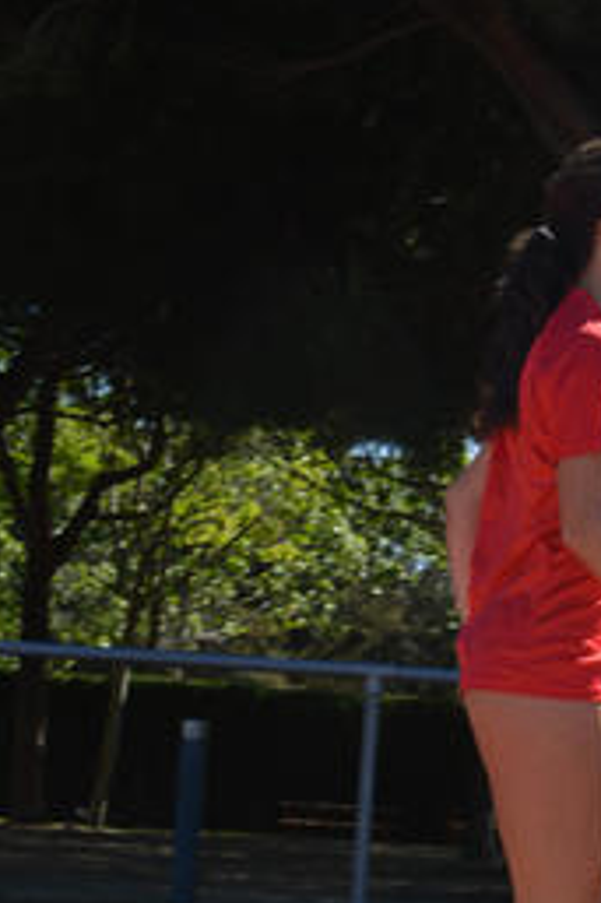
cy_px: 703
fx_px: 2457
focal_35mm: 98
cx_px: 615
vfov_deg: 20.6
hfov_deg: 13.7
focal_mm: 28
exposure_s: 1/200
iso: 100
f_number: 10
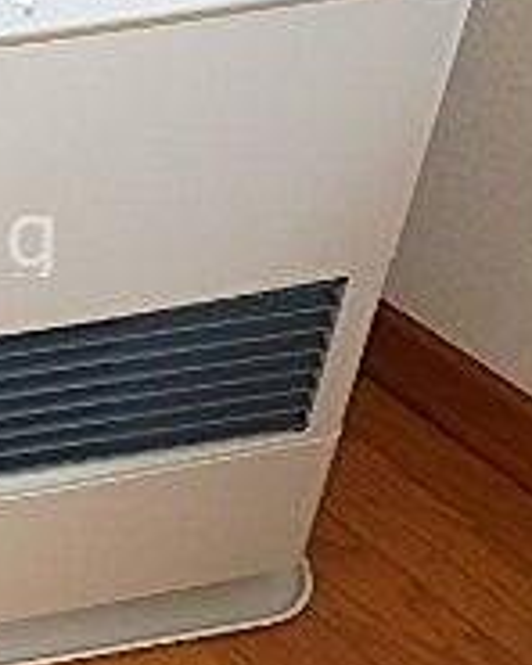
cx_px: -173
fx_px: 1397
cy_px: 234
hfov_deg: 19.7
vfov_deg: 26.6
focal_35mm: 71
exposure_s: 1/30
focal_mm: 3.7
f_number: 3.5
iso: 320
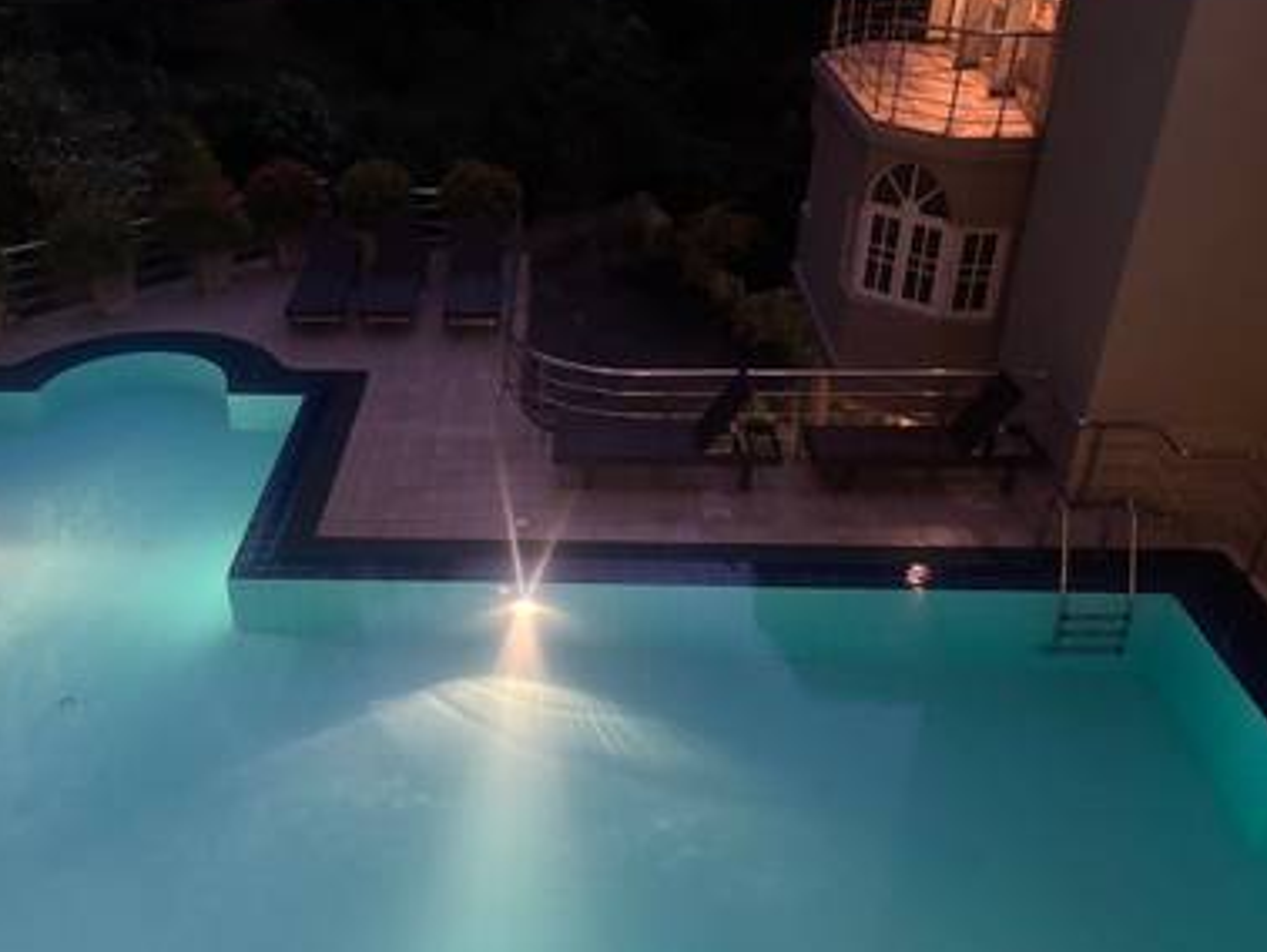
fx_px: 1209
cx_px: 516
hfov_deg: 55.0
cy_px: 499
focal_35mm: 33
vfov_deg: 43.0
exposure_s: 1/25
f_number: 1.6
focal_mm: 5.96
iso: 640
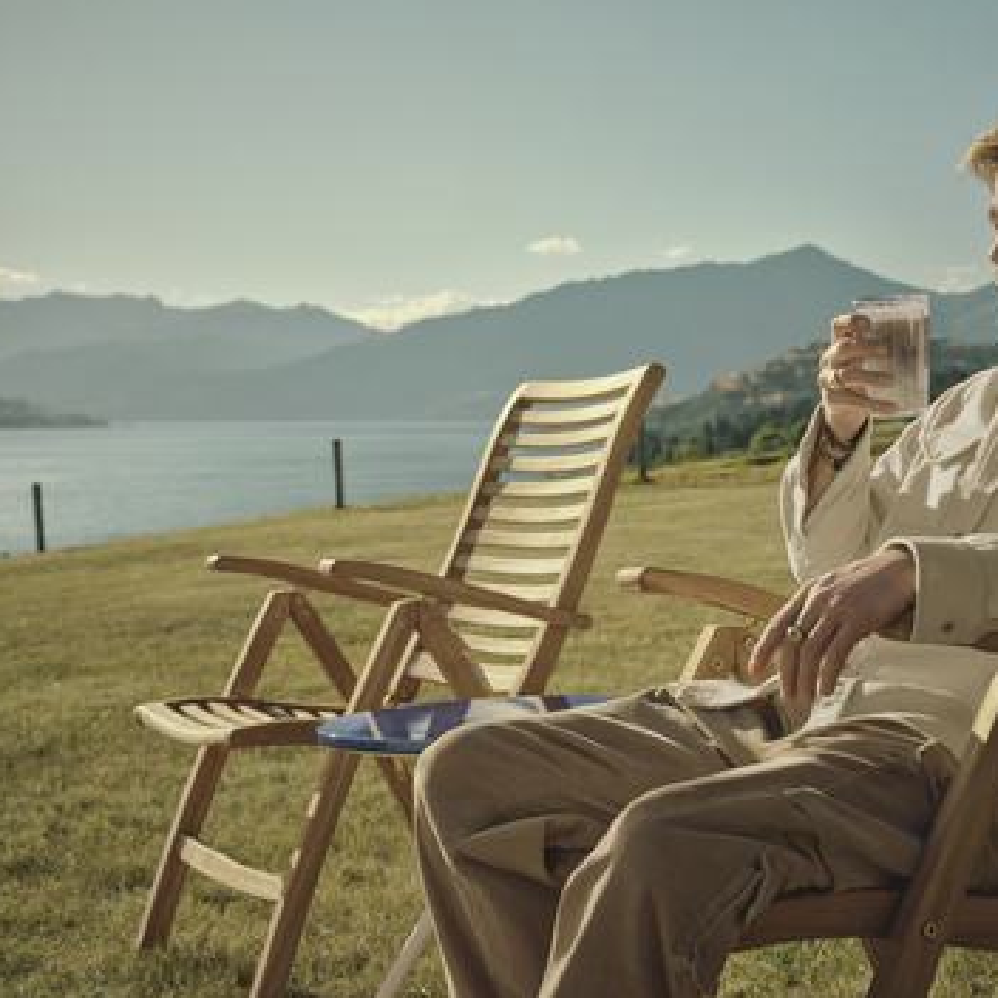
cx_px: 652
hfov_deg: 32.0
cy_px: 493
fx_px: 1729
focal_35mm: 53
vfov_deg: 32.2
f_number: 8
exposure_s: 1/1000
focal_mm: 55
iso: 400
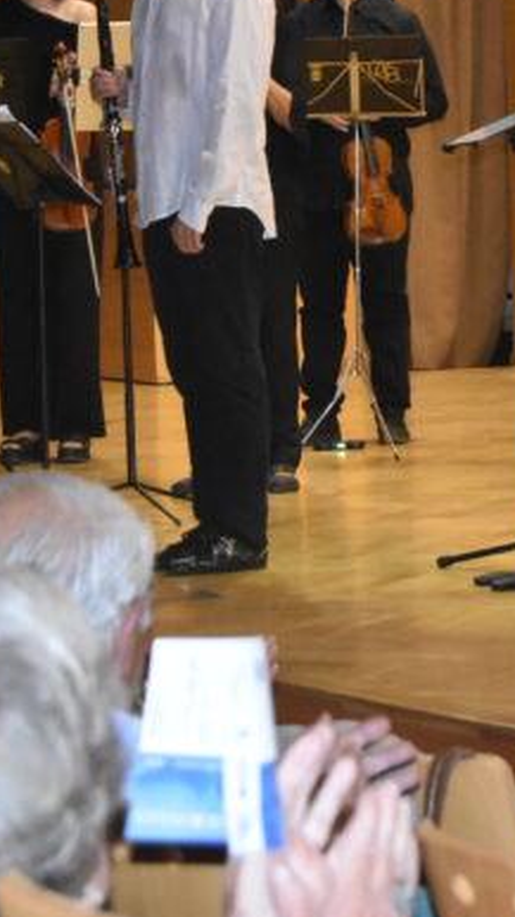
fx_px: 4551
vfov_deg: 11.4
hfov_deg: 6.5
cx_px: 465
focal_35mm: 187
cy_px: 129
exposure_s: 1/60
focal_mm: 45
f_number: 5.3
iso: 4500
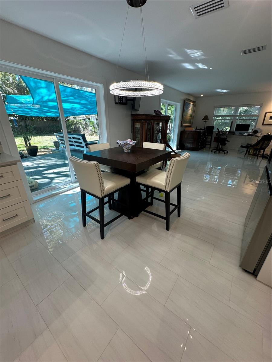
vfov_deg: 102.1
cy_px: 181
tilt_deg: -20.7
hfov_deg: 85.7
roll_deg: -1.4
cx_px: 136
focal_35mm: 14
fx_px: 147
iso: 100
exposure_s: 1/120
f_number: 2.2
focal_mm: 2.22
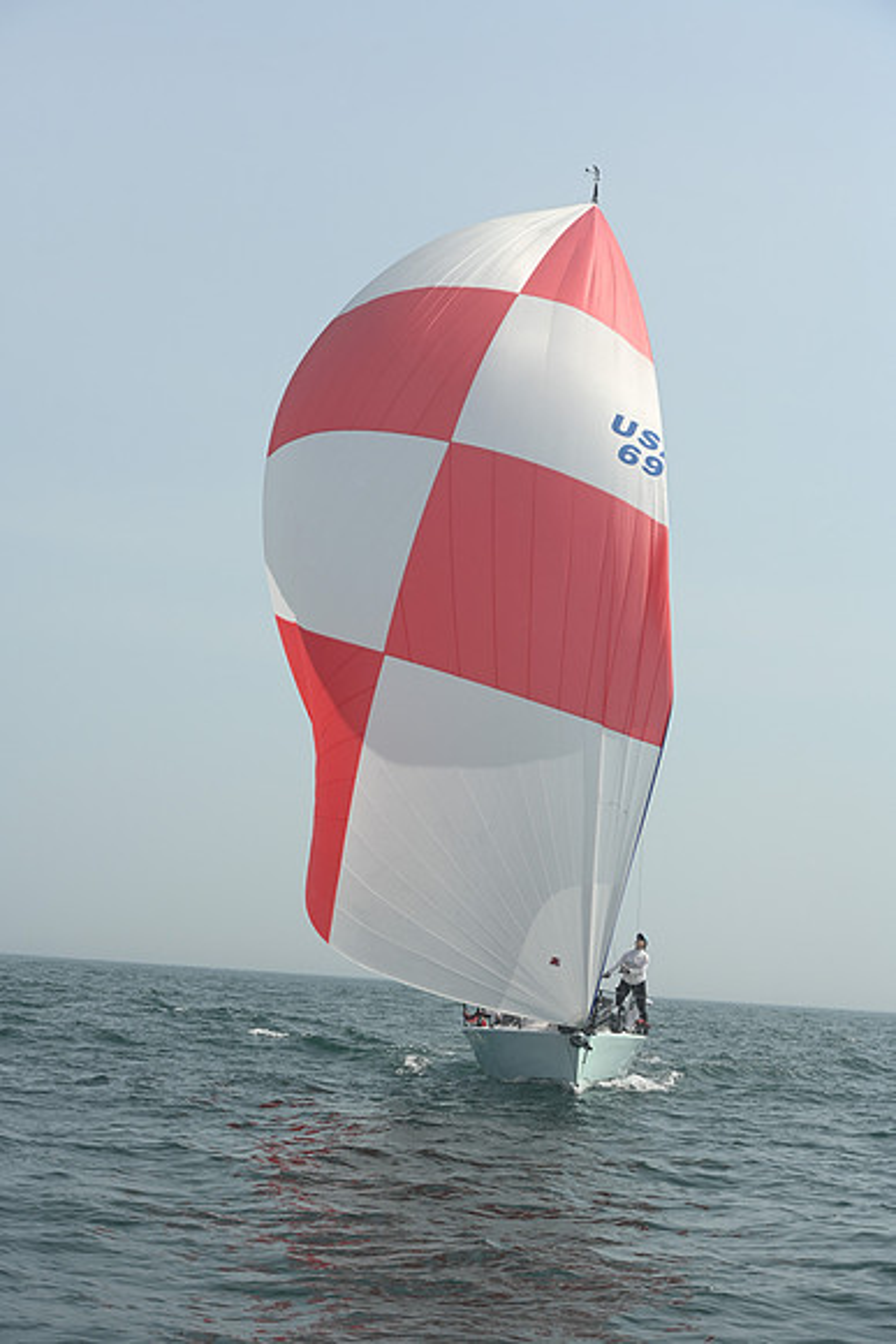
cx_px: 448
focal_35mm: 70
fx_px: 2612
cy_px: 672
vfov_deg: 28.8
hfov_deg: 19.5
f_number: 8
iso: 320
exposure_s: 1/1250
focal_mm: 70
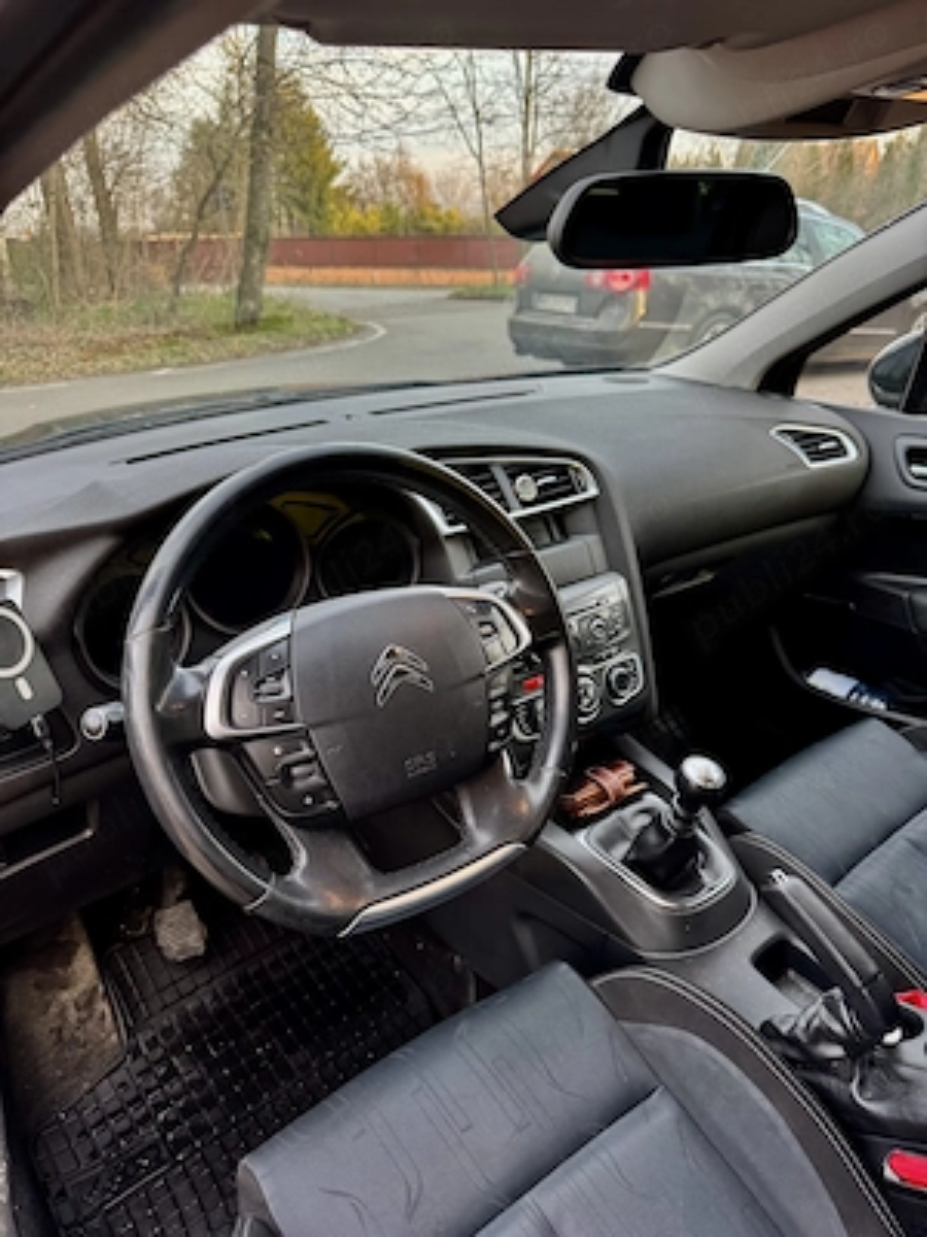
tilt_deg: -24.1
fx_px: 857
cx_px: 464
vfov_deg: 71.6
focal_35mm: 24
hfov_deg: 56.8
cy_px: 618
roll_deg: +0.9
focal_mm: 6.76
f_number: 1.78
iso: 200
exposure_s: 1/113
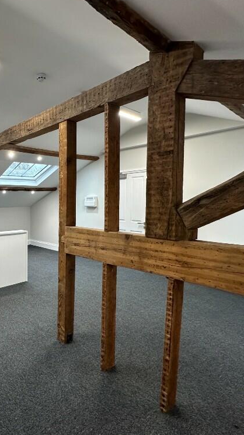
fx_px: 242
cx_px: 13
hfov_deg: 46.8
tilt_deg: -3.9
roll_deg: +0.2
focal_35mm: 21
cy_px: 216
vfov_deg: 83.9
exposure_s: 1/100
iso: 160
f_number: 2.2
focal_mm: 2.22
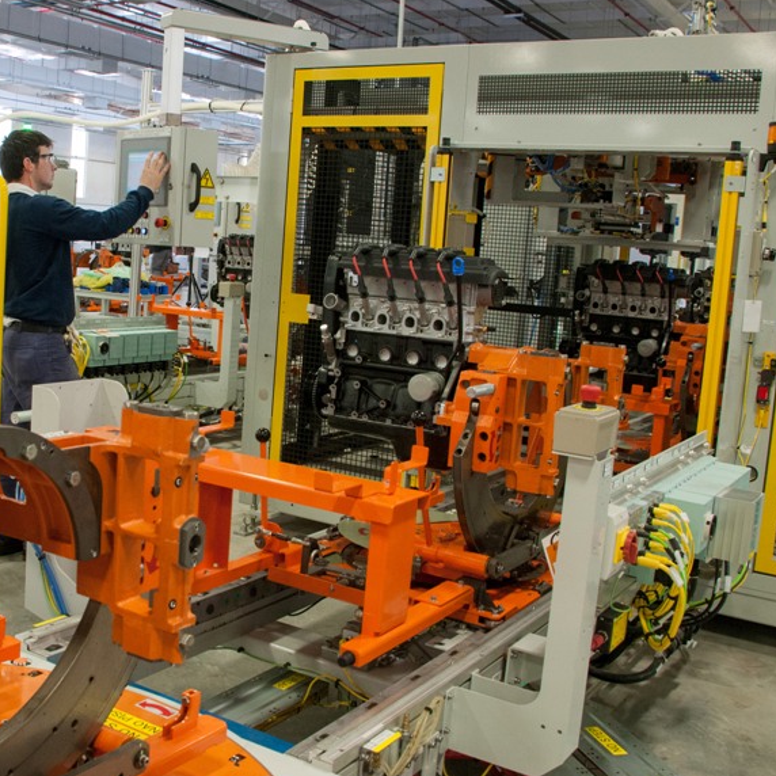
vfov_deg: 40.9
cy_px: 368
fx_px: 1040
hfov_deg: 40.2
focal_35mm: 41
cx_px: 228
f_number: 5.6
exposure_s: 1/30
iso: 800
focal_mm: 18
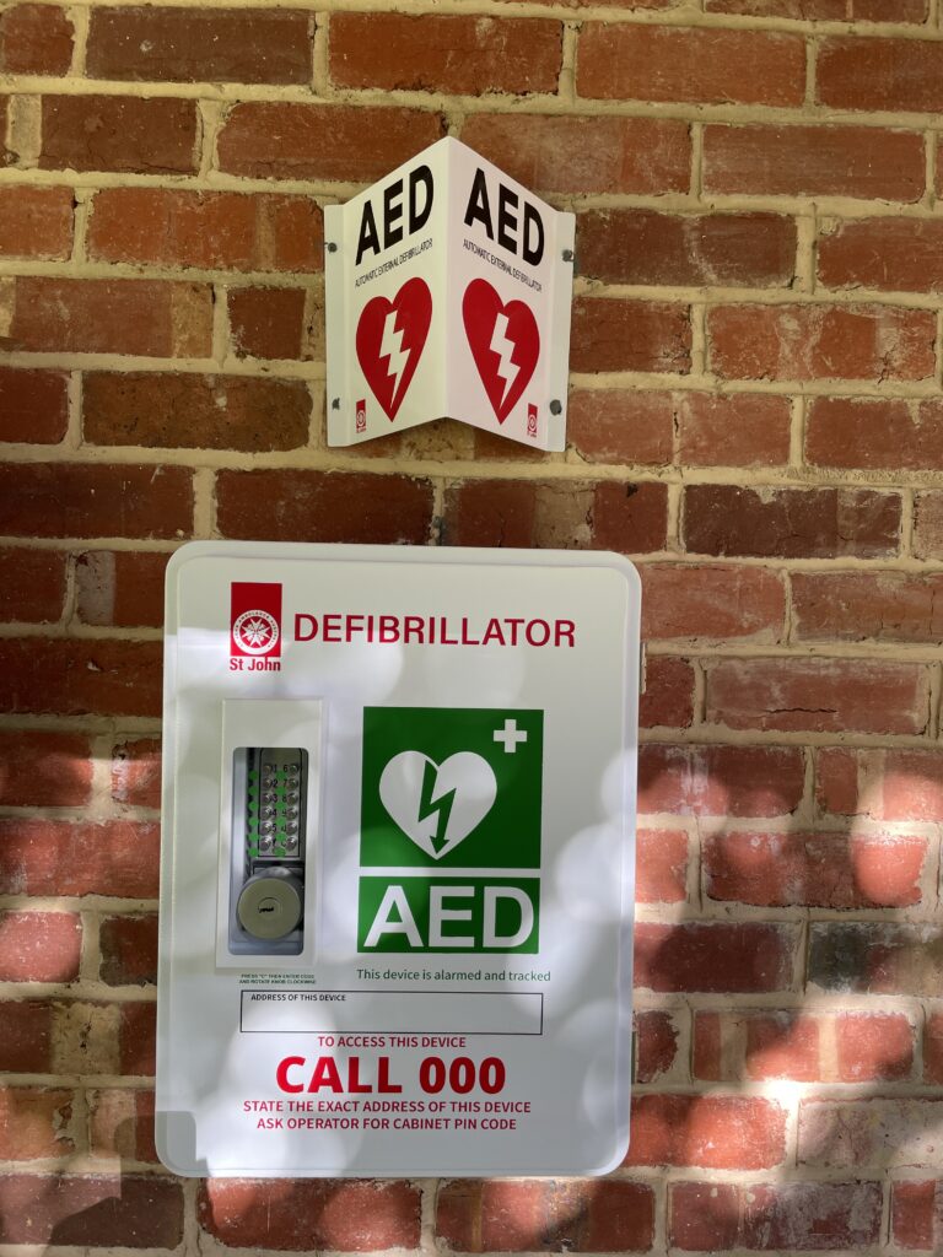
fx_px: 944
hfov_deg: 53.1
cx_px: 472
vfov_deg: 67.3
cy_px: 628
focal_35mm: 26
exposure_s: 1/121
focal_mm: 4.2
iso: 32
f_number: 1.6
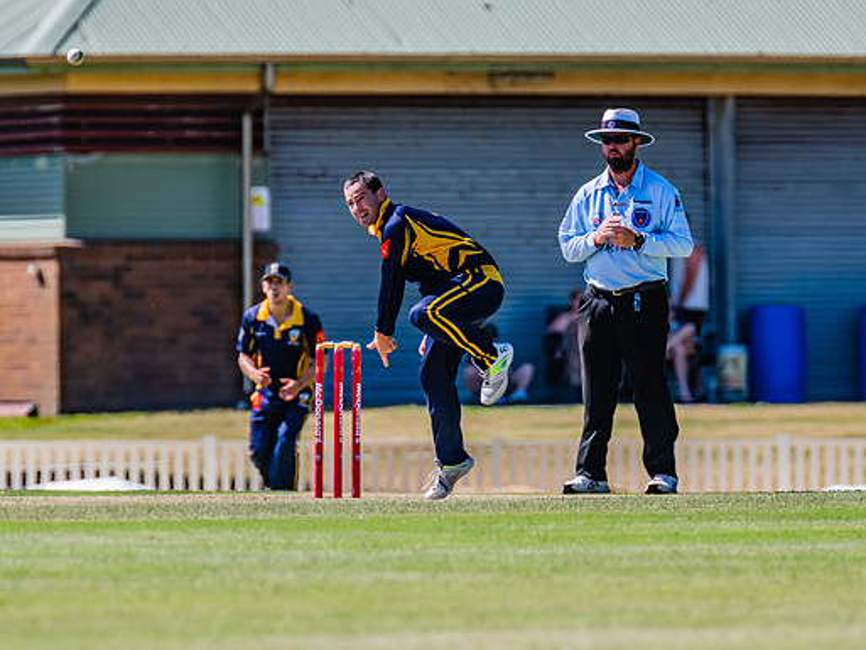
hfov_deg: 2.6
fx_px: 19193
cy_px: 346
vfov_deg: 1.9
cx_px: 458
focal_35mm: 767
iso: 640
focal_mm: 600
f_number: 7.1
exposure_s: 1/2000
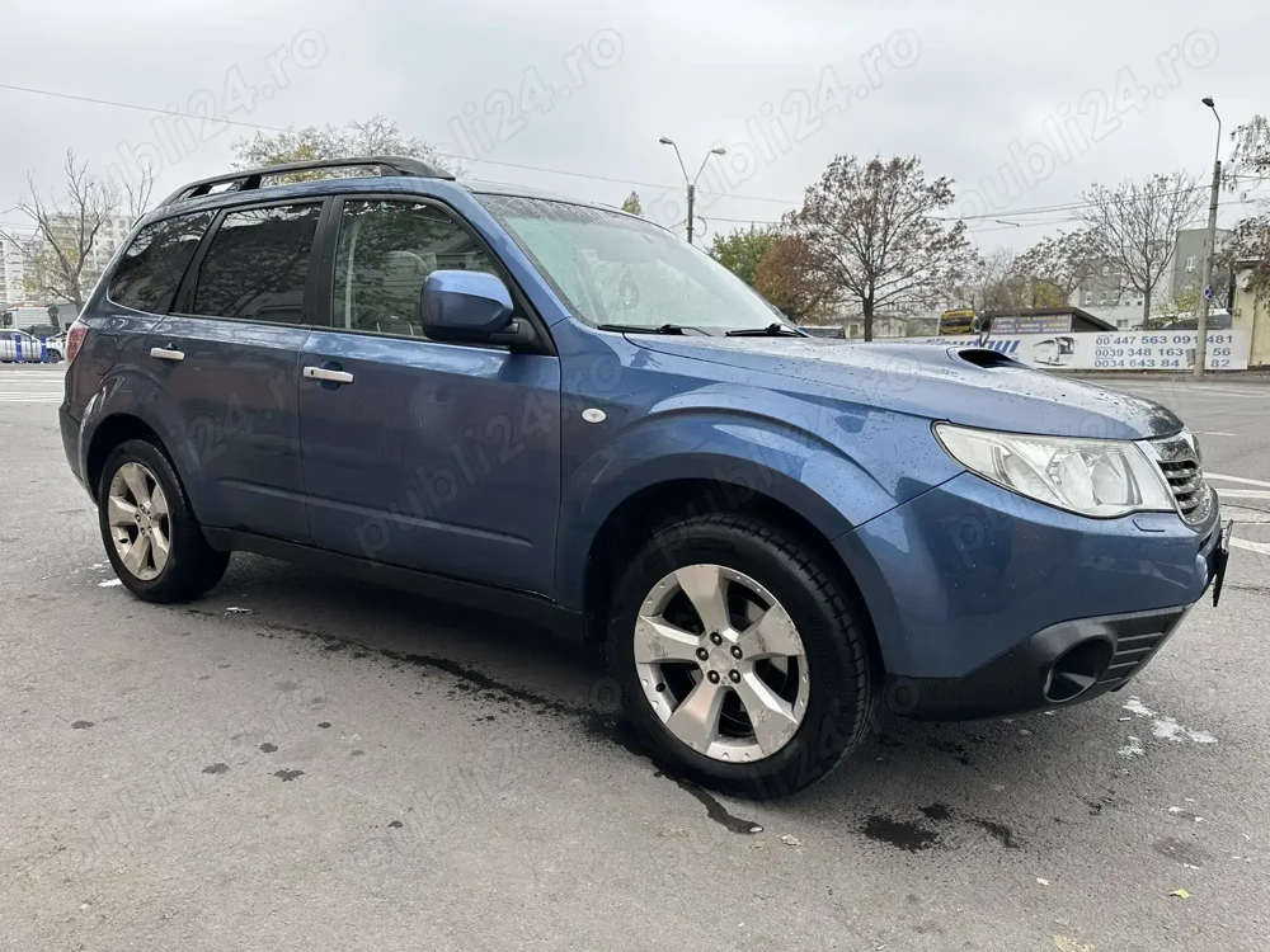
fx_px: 881
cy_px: 476
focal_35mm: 24
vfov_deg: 56.8
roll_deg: -0.4
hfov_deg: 71.6
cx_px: 635
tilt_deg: -7.5
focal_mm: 6.86
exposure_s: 1/999
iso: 80
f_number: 1.78
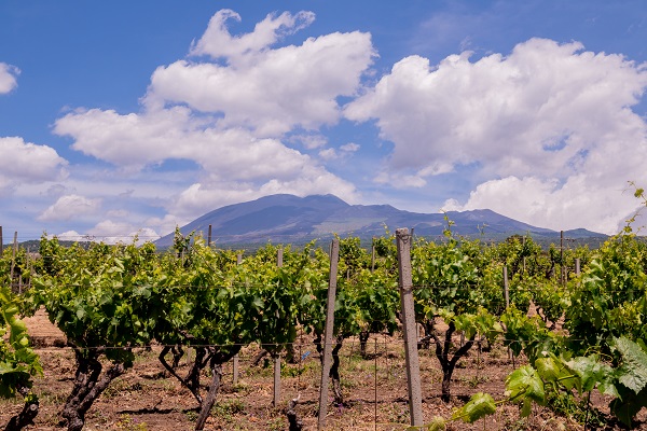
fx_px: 791
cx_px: 324
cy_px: 216
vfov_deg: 30.5
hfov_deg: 44.5
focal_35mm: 44
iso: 200
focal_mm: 44
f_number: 20
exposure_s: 1/160
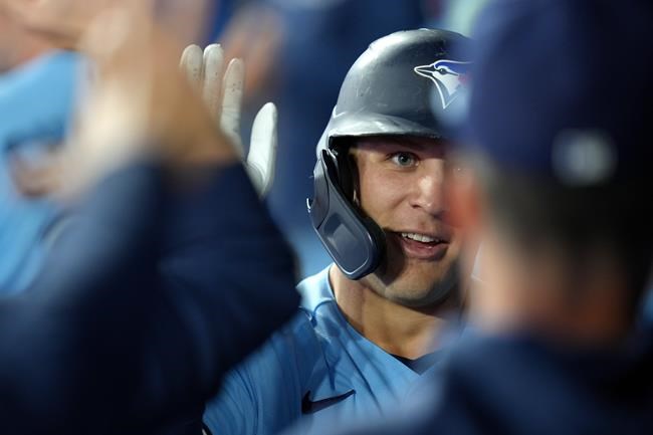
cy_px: 218
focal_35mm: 400
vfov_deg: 3.4
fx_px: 7253
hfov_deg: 5.2
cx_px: 326
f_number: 2.8
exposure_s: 1/640
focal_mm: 400
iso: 2500
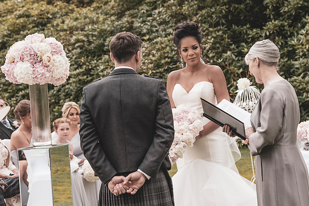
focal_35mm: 112
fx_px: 959
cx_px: 171
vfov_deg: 12.3
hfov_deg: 18.3
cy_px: 85
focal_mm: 95
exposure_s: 1/320
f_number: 5.6
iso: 250
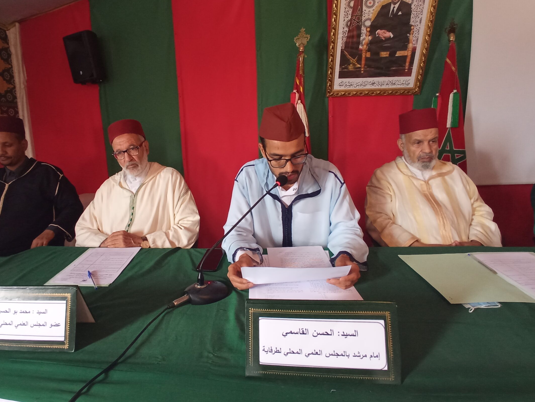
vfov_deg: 71.6
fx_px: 278
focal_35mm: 18
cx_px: 225
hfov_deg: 87.1
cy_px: 195
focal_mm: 1.65
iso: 464
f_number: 2.2
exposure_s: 1/25
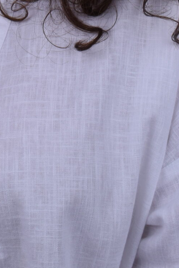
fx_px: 916
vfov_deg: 15.4
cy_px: -131
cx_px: -25
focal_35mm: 123
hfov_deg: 11.0
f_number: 22
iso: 100
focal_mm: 24
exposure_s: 1/160
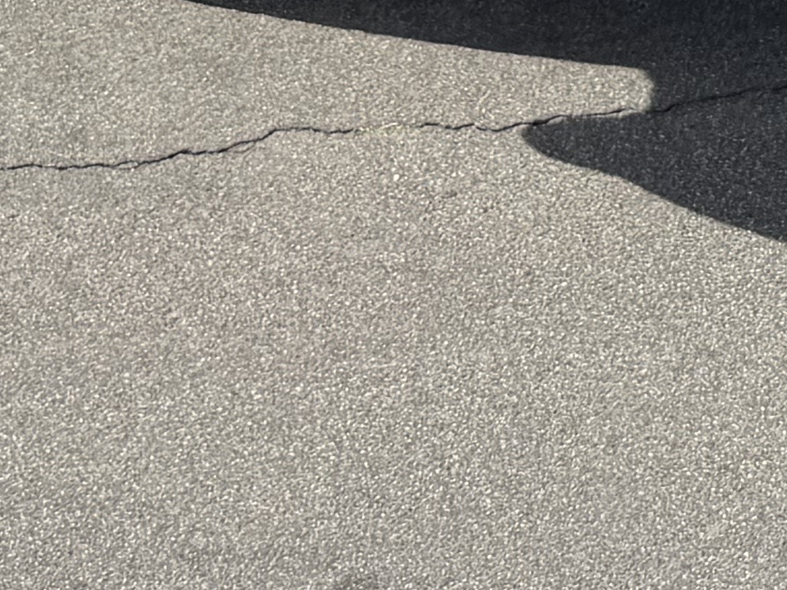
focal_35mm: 127
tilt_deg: -9.3
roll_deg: -0.6
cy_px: -951
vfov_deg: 9.9
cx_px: 1004
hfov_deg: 14.9
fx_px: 2888
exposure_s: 1/3584
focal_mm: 6.76
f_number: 1.78
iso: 80
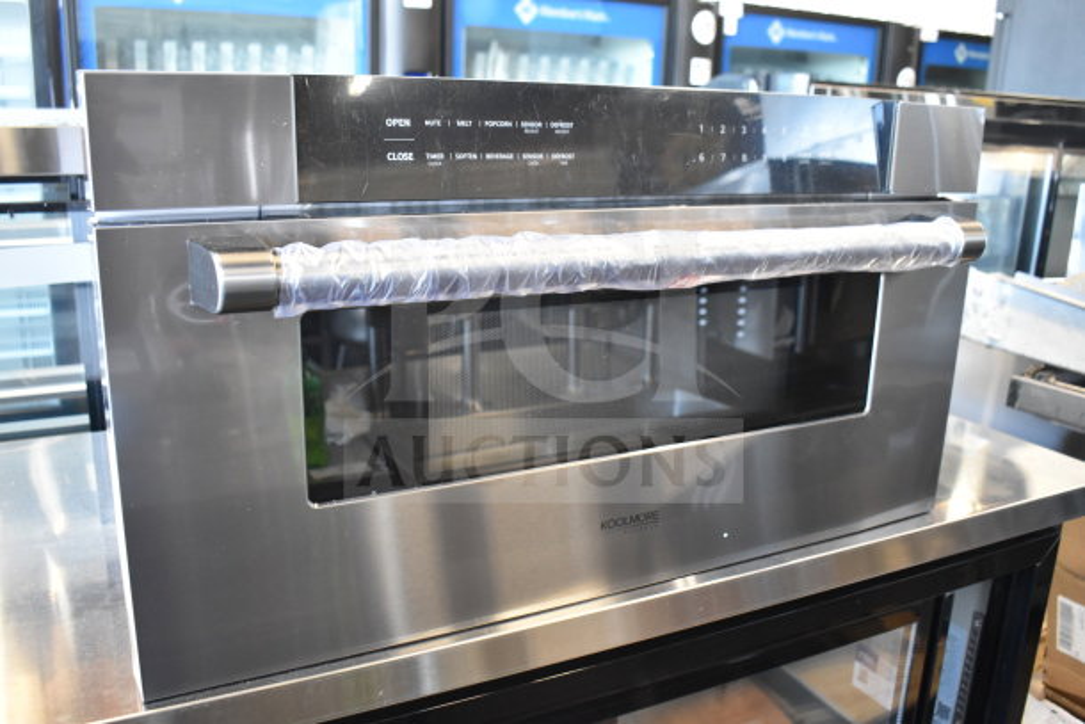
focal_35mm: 32
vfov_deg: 41.7
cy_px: 362
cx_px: 542
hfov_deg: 59.5
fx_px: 950
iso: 1600
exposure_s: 1/30
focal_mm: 21
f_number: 3.8
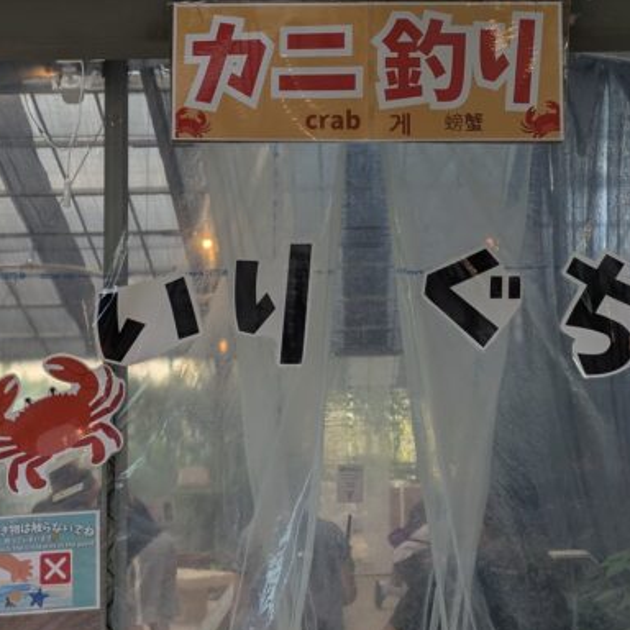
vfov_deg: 28.6
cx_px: 368
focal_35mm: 59
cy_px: 155
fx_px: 1215
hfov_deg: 29.0
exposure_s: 1/273
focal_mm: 5.43
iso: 57
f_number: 1.89
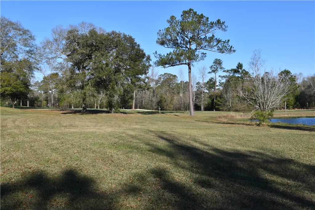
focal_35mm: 38
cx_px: 158
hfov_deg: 51.3
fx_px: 328
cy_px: 105
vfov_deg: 35.5
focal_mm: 25
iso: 200
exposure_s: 1/400
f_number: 10
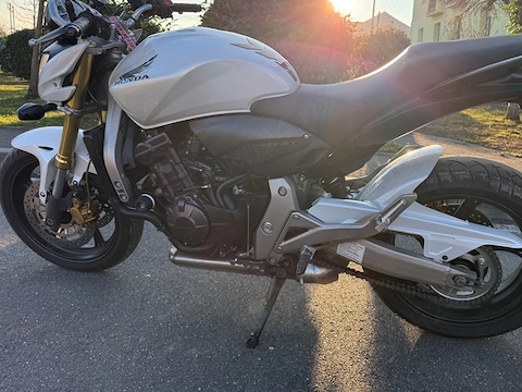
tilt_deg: -9.8
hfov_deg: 59.7
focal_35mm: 30
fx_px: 452
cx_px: 302
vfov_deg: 46.5
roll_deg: -2.4
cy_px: 154
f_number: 1.78
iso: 100
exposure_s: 1/1156
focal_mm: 6.76
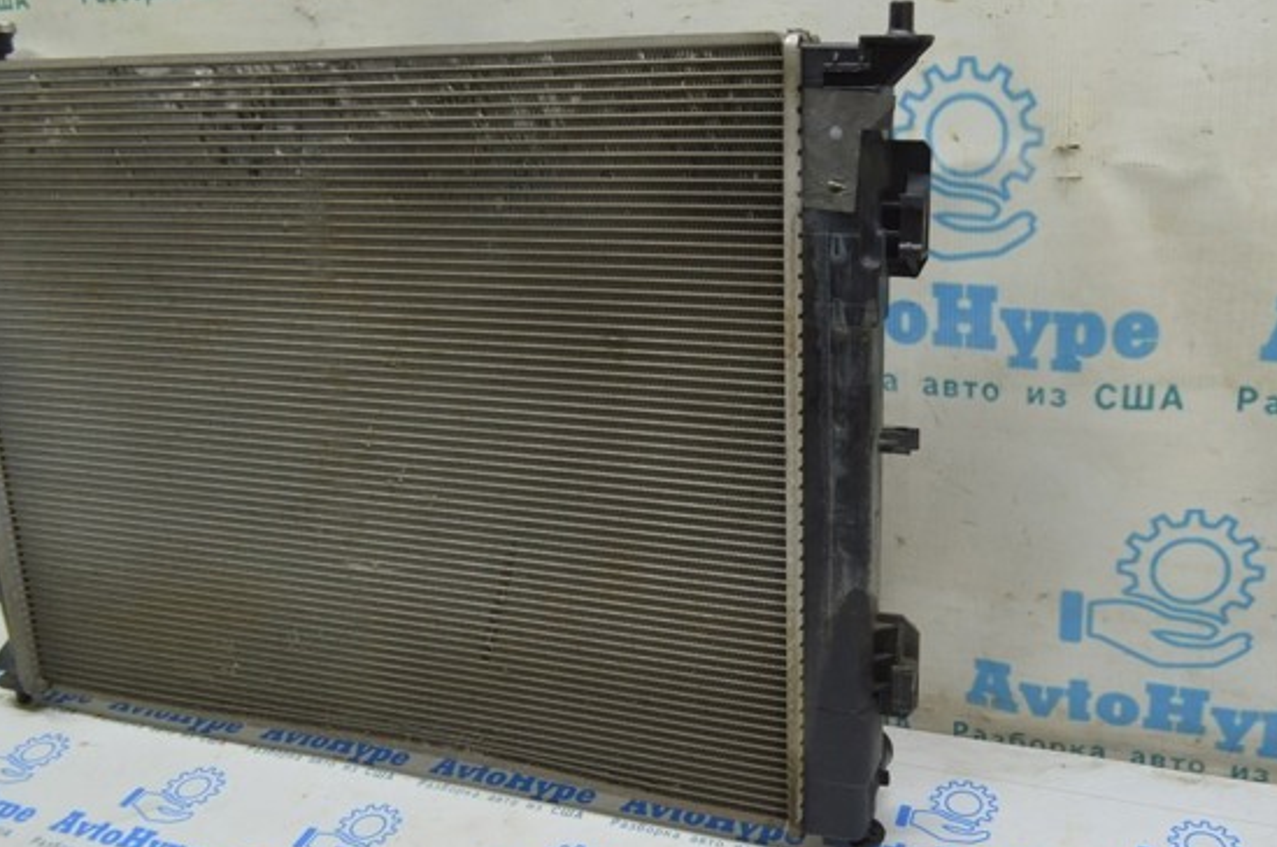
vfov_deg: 37.7
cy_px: 401
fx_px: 1239
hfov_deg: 54.4
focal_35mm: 35
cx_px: 693
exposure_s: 1/20
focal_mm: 20
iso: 400
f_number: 5.6
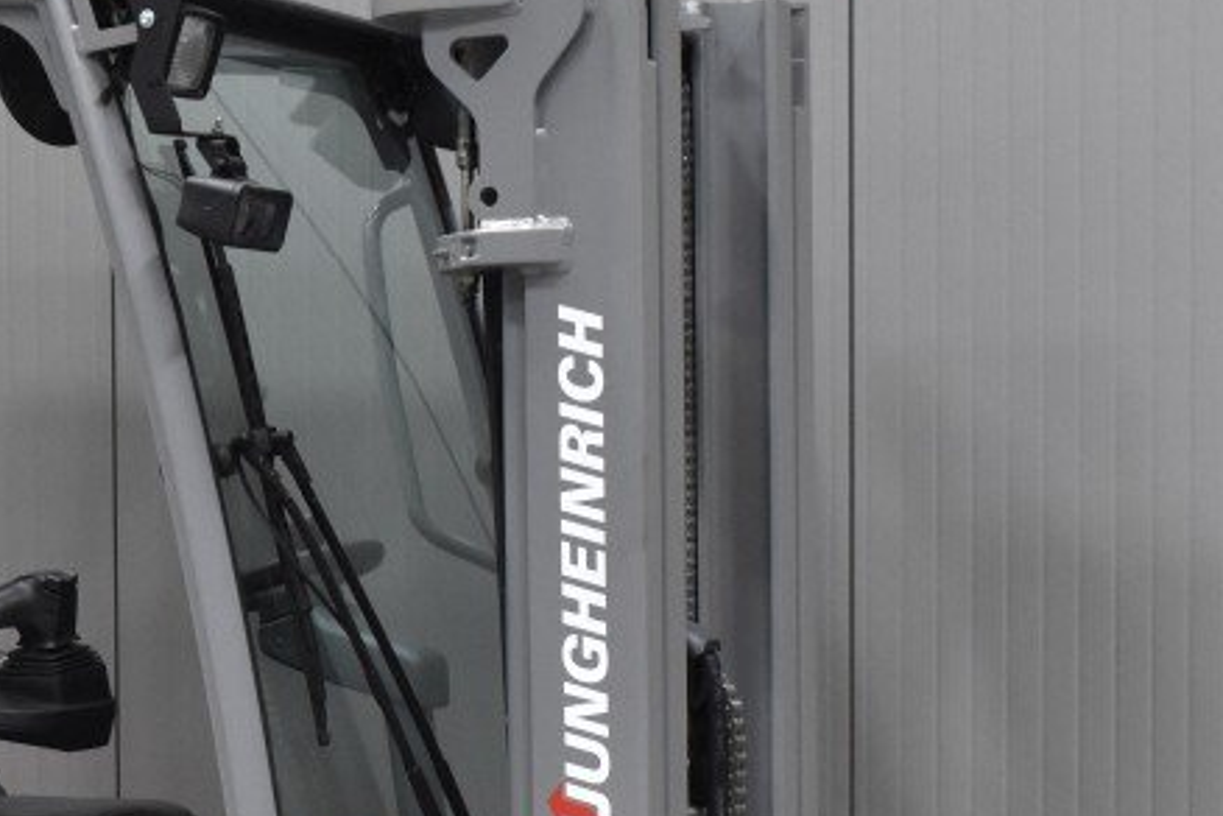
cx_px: 268
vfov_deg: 11.8
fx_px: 3906
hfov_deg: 17.7
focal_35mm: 115
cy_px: 808
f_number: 5.6
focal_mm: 28
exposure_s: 1/40
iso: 1600
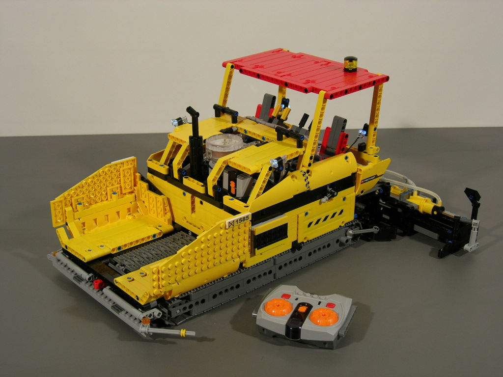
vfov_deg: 28.6
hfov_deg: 37.5
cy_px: 188
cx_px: 252
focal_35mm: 51
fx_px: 741
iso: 64
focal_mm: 10.6
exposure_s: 1/22.7
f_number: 3.2
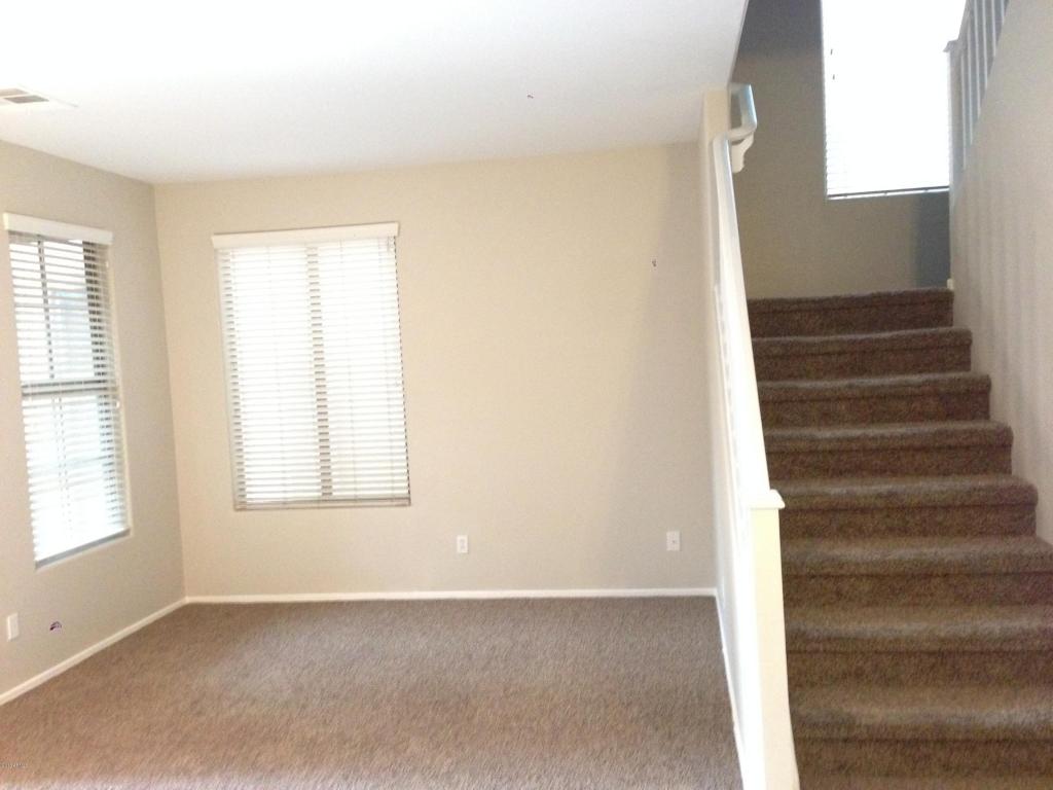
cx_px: 526
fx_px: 1004
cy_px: 395
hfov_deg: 55.4
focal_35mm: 33
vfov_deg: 42.9
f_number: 2.4
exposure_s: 1/15
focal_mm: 4.12
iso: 500
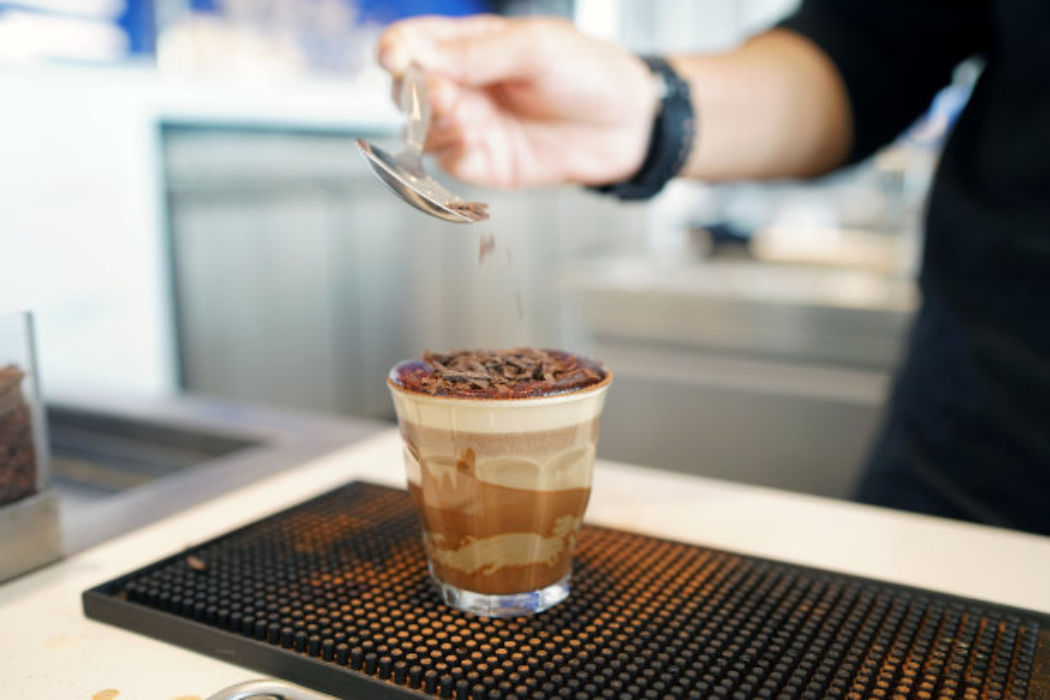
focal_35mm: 35
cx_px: 525
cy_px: 350
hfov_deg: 54.4
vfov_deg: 37.9
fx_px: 1021
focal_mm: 35
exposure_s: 1/80
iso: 800
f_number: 2.8
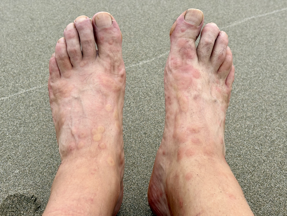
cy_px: 108
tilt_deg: -35.0
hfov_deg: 36.8
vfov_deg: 28.0
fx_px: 431
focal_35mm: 52
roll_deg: -0.1
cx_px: 144
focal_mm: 5.96
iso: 25
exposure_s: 1/122
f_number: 1.6
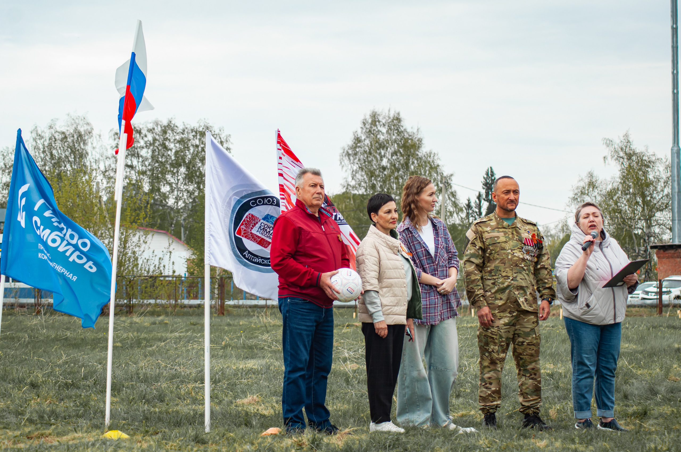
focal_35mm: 110
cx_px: 340
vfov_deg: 12.4
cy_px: 226
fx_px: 2080
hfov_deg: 18.6
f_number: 5.6
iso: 200
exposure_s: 1/320
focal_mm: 70
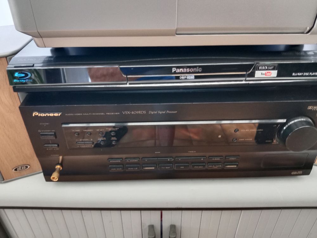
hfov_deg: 65.3
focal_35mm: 27
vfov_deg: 51.4
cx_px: 158
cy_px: 119
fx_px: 247
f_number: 2.2
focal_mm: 3.65
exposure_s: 1/33.3
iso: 491
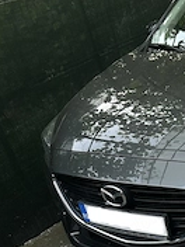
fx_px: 420
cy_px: 233
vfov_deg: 30.9
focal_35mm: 59
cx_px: 202
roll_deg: +11.5
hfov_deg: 23.4
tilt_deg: -34.5
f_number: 1.5
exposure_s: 1/31
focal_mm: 5.7
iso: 640
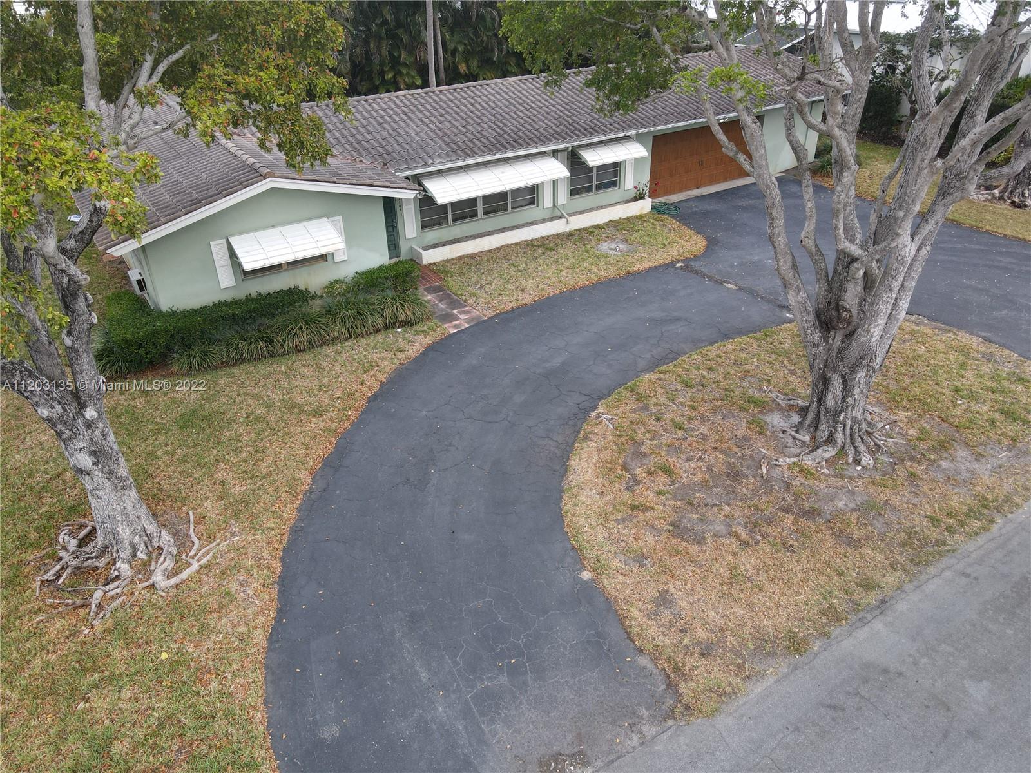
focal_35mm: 24
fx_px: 715
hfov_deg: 71.6
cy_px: 386
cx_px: 516
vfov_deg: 56.8
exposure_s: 1/40
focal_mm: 4.5
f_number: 2.8
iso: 100
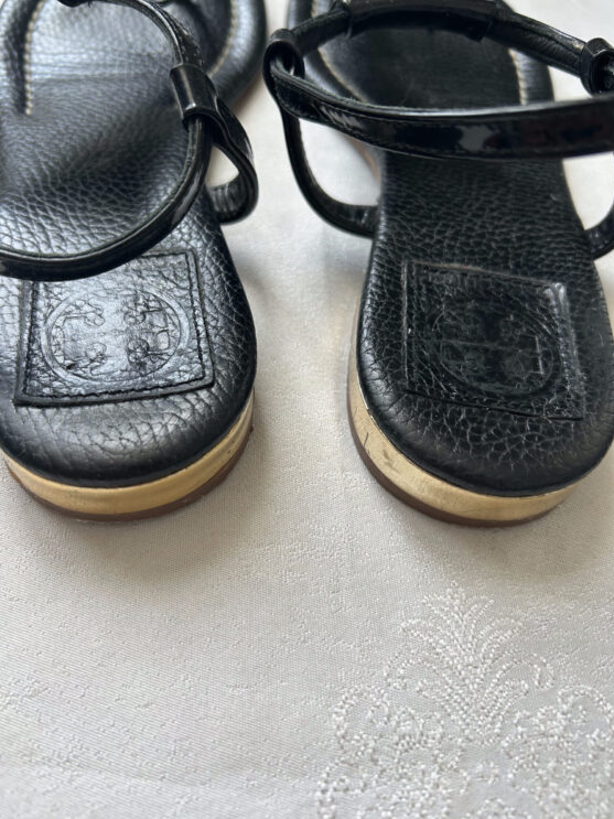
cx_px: 287
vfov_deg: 63.4
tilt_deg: -54.9
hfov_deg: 49.7
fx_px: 662
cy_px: 389
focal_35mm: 28
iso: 50
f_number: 1.5
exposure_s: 1/121
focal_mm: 5.7
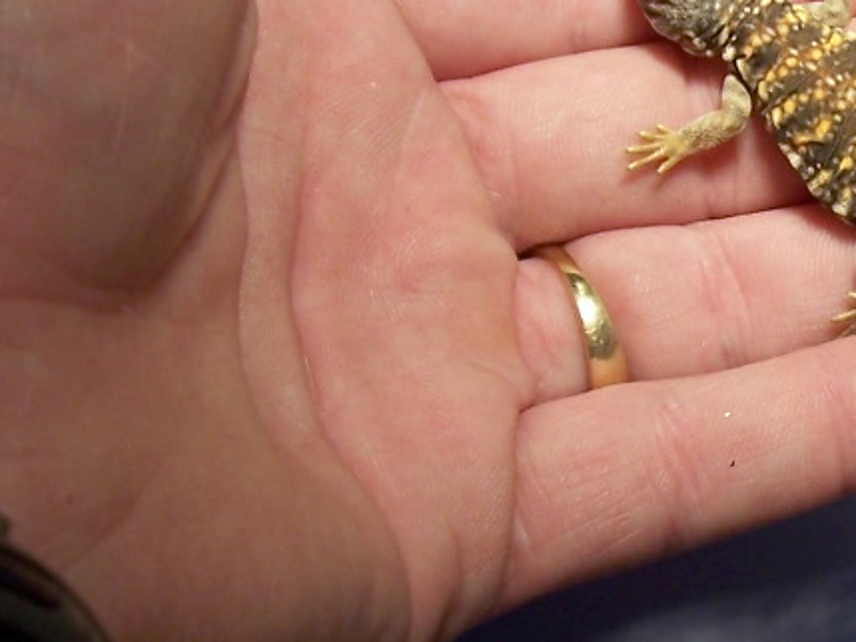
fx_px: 2350
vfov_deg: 15.6
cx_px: 868
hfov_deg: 20.0
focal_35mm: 95
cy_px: 279
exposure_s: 1/90
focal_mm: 5.6
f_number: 2.7
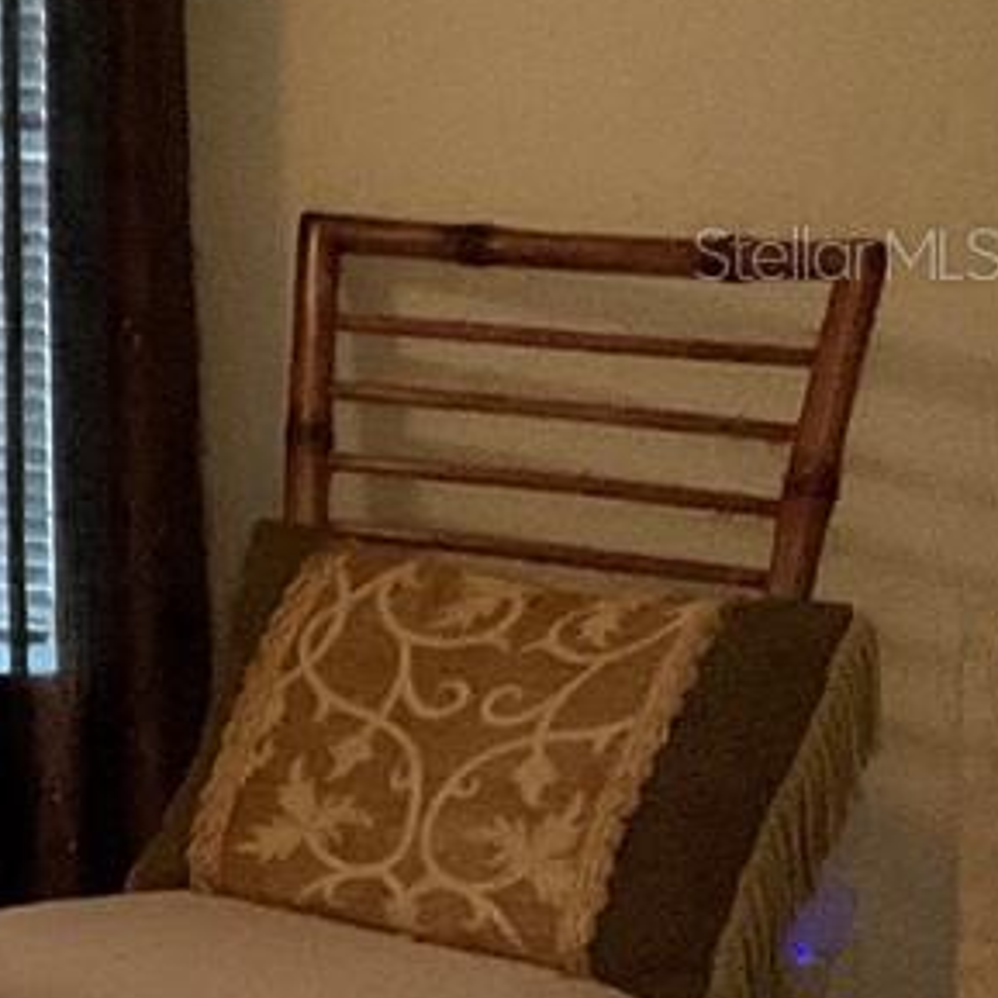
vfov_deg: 12.3
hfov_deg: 10.0
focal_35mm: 142
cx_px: -1744
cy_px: 252
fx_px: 4632
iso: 200
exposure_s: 1/60
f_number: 1.8
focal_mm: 3
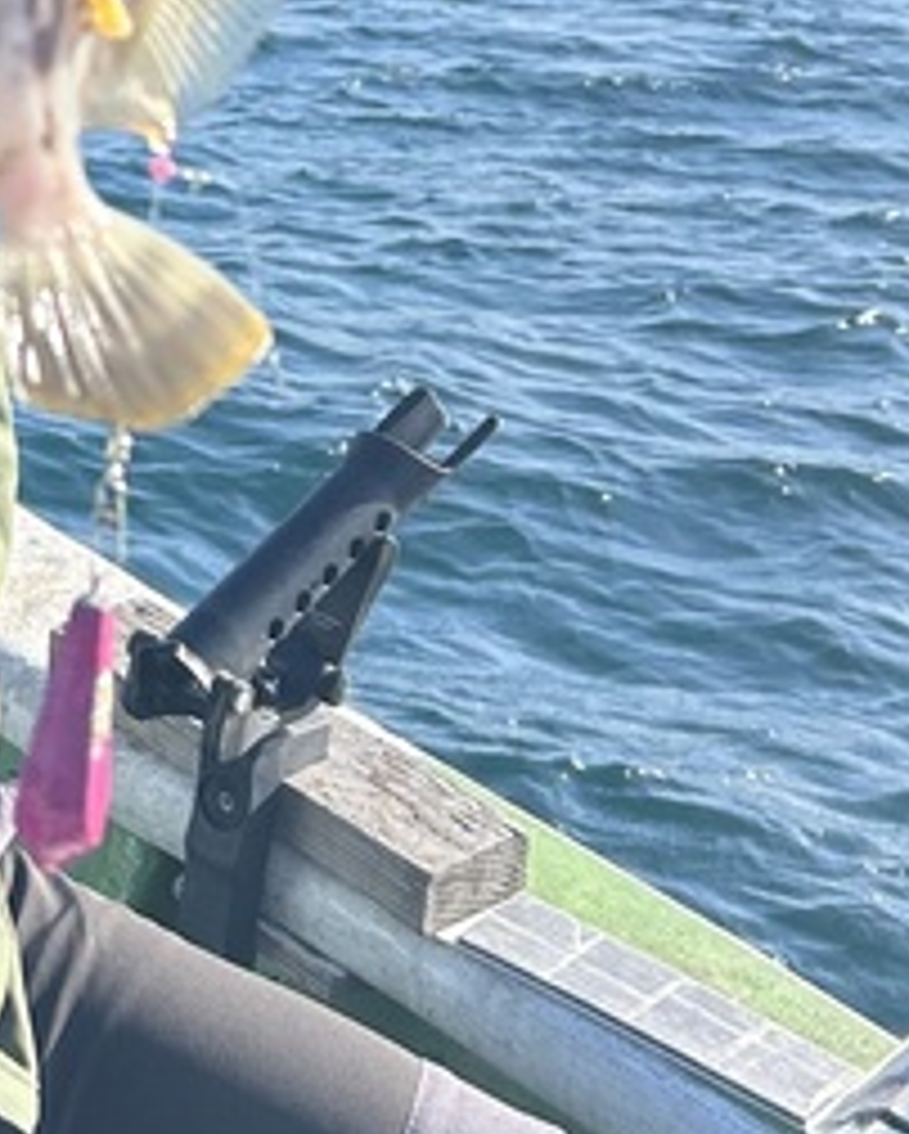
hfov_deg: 16.8
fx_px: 2889
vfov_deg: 21.3
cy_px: -54
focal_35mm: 86
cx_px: -284
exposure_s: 1/2404
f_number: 1.5
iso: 50
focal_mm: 5.7
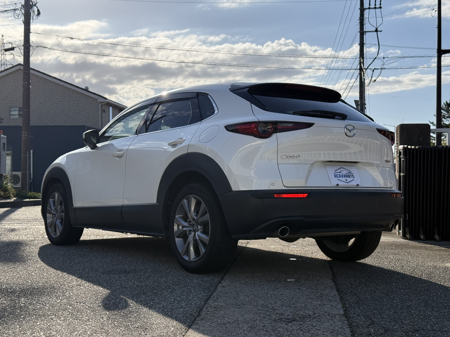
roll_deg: -0.1
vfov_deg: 30.3
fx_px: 624
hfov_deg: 39.7
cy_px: 168
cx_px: 225
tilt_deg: +0.8
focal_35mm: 48
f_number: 1.78
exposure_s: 1/7874
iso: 64
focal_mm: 6.76
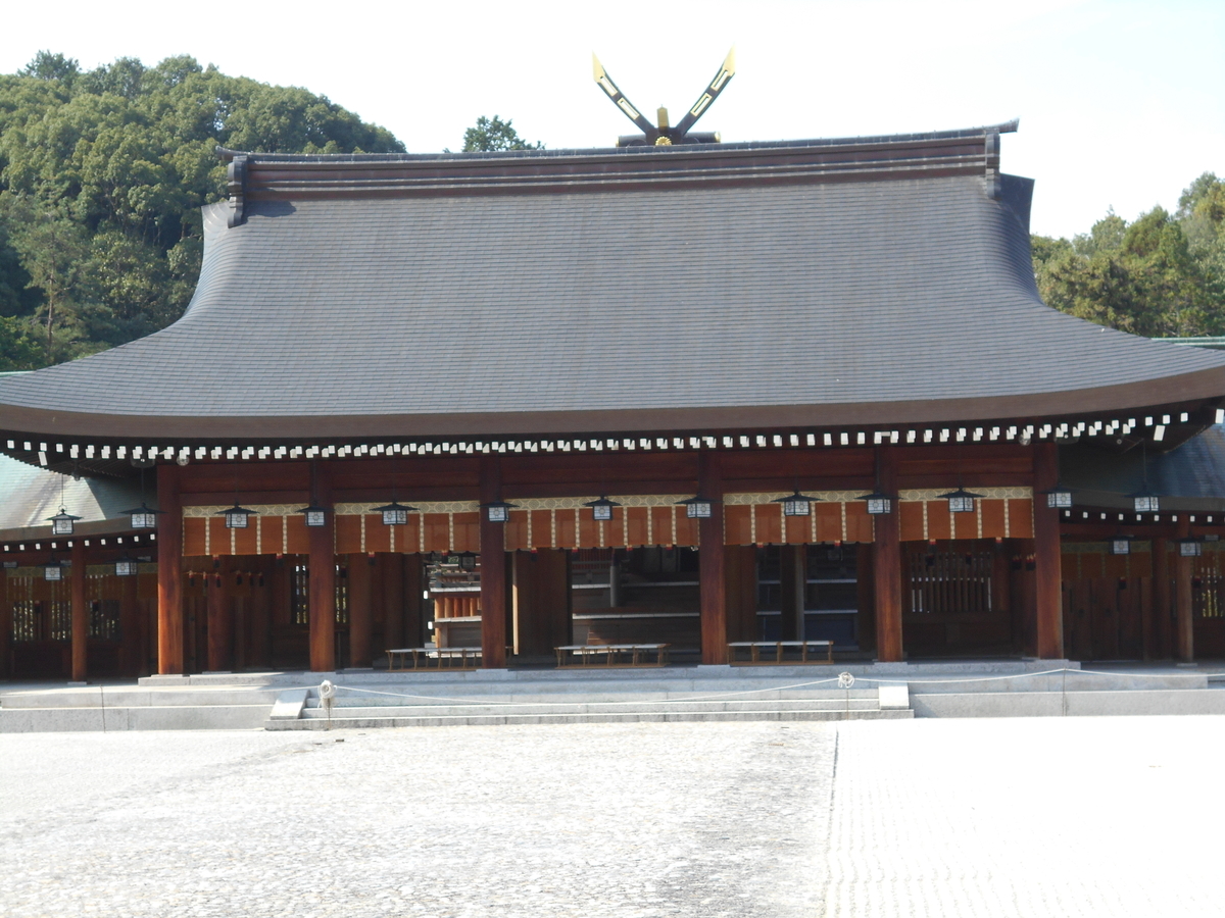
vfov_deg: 19.4
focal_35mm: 76
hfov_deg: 25.7
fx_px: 2690
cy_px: 459
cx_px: 612
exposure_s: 1/160
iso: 80
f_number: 5.8
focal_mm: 13.5
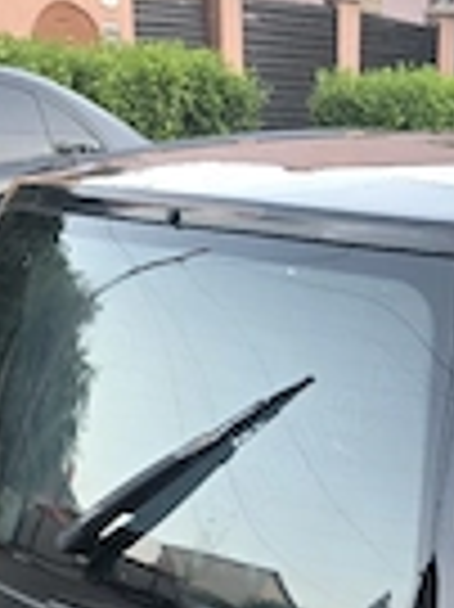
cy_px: 833
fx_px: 1191
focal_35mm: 68
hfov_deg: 21.0
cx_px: 427
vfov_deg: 24.2
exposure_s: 1/101
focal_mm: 6.3
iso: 200
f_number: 1.7
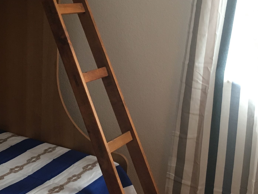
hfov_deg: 32.3
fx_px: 432
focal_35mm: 58
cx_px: 52
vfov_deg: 25.2
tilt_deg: -13.4
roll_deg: -1.3
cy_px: 89
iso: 160
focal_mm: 4.15
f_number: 2.2
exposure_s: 1/33
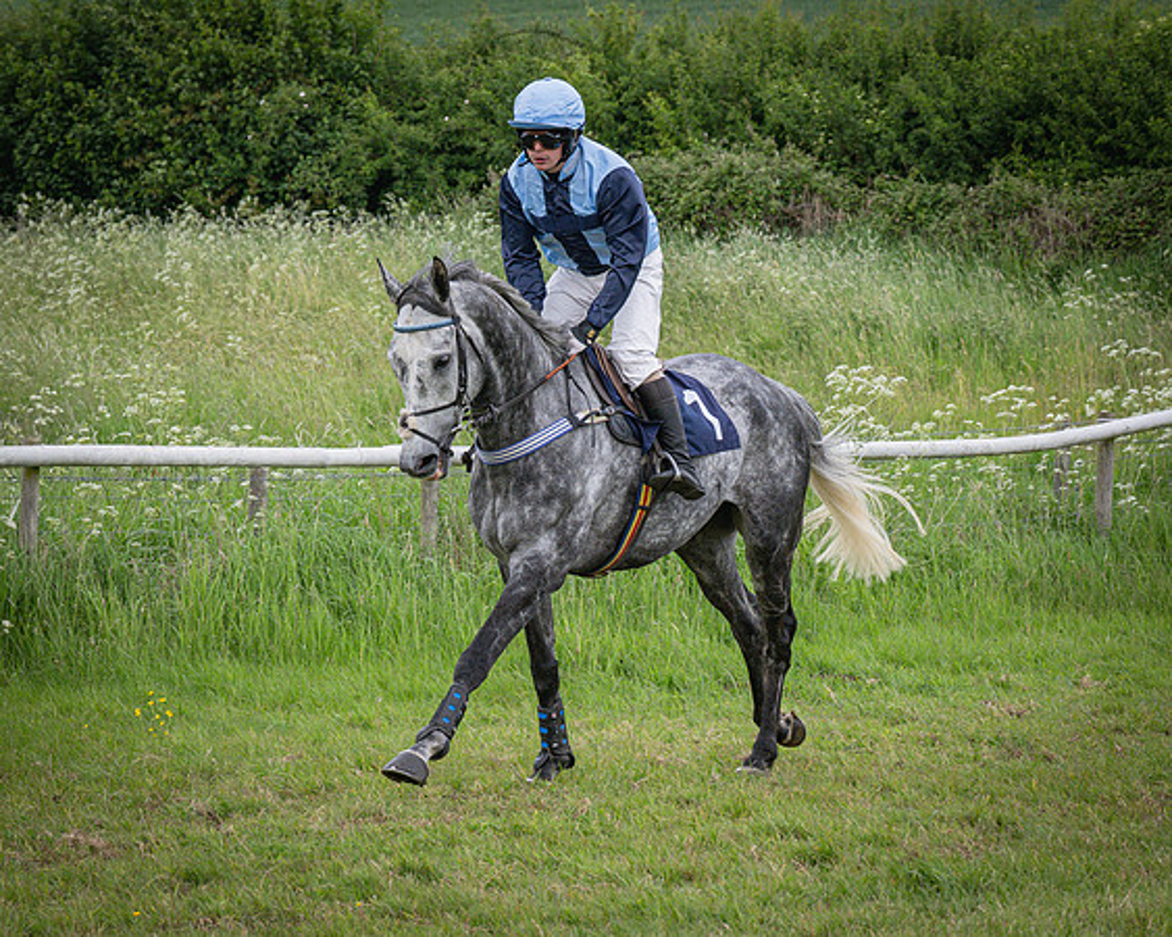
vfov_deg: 10.1
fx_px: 5276
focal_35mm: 152
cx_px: 364
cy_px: 491
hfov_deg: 12.7
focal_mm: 70
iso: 400
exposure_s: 1/1000
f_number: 5
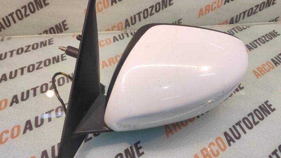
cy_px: 86
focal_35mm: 22
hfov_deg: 81.1
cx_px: 148
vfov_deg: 51.4
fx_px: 164
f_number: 1.79
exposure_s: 1/33
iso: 130
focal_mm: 4.74
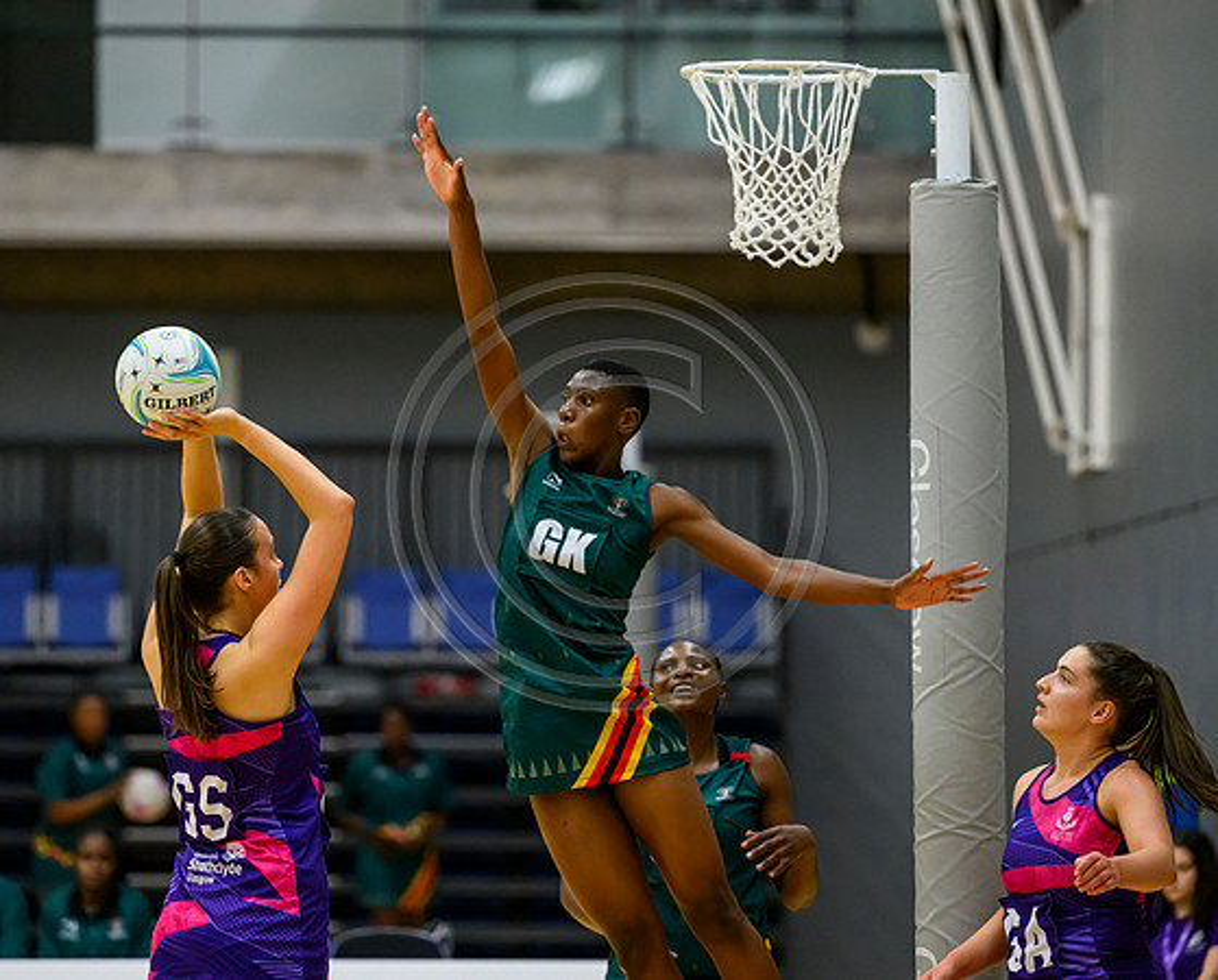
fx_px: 8166
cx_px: 518
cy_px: 490
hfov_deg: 8.5
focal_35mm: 226
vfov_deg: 6.9
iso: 5000
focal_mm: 200
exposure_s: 1/1000
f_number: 3.5
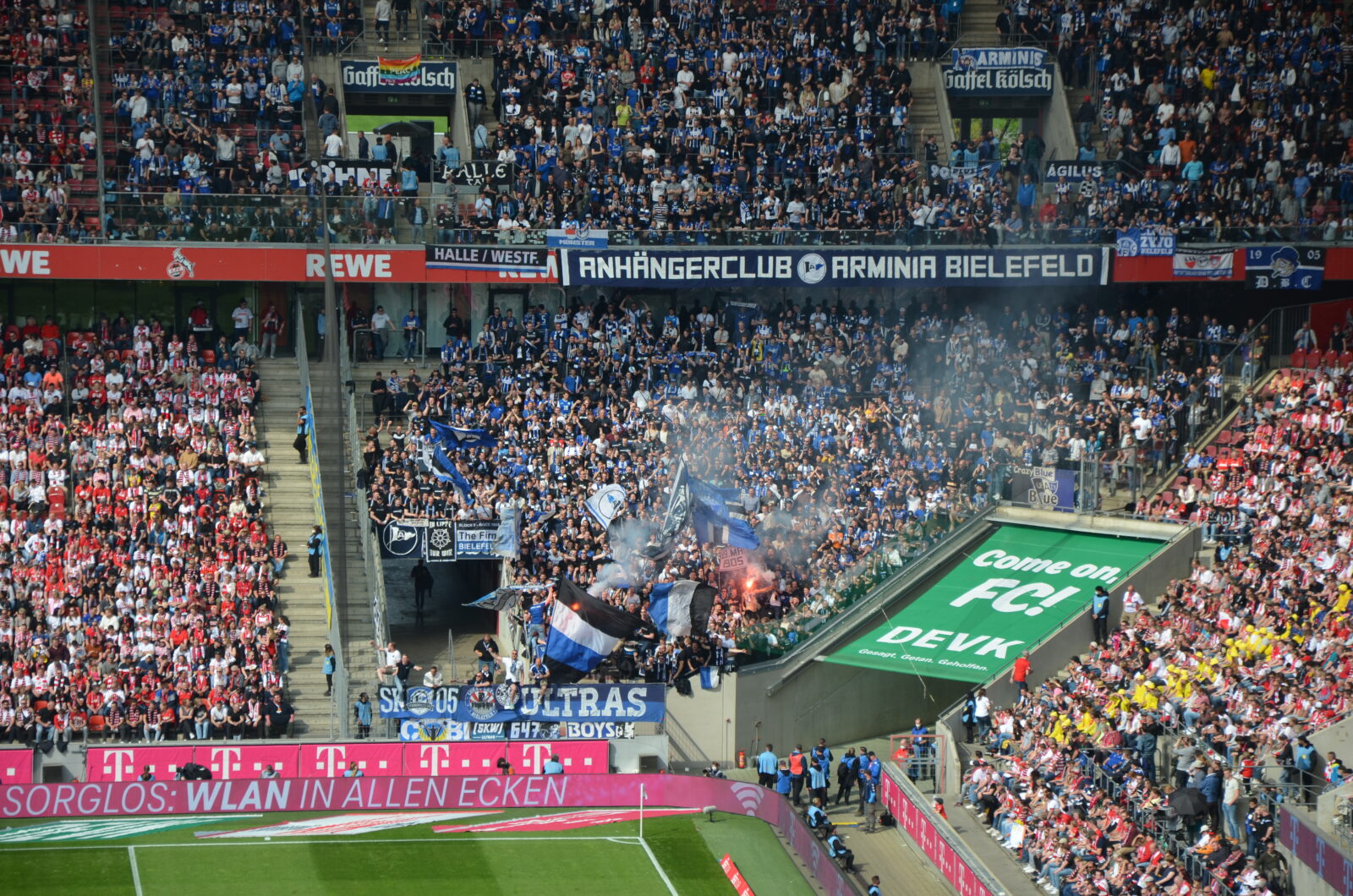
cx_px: 676
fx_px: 5908
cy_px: 448
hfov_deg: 13.1
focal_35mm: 158
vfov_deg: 8.7
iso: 200
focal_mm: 105
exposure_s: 1/640
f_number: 6.3
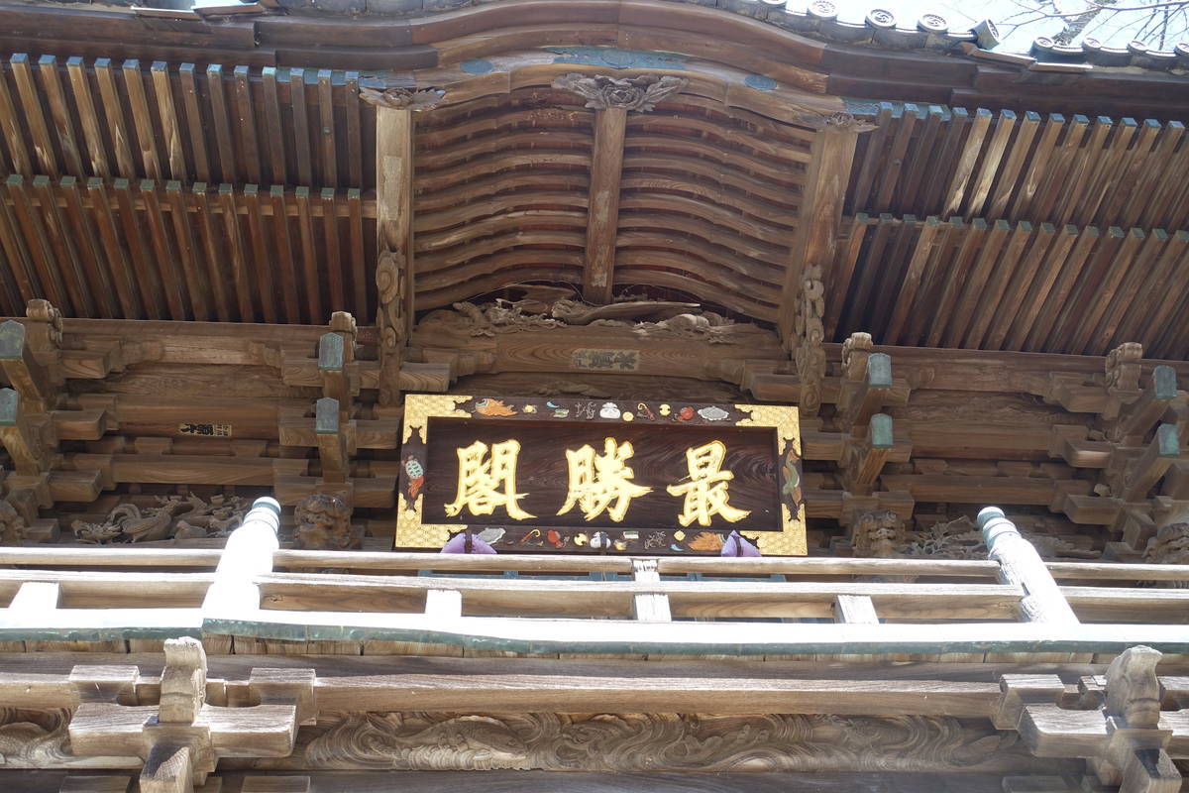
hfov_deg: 57.2
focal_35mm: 33
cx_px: 594
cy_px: 396
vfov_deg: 40.0
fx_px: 1090
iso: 125
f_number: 4.5
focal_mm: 12.2
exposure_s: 1/80
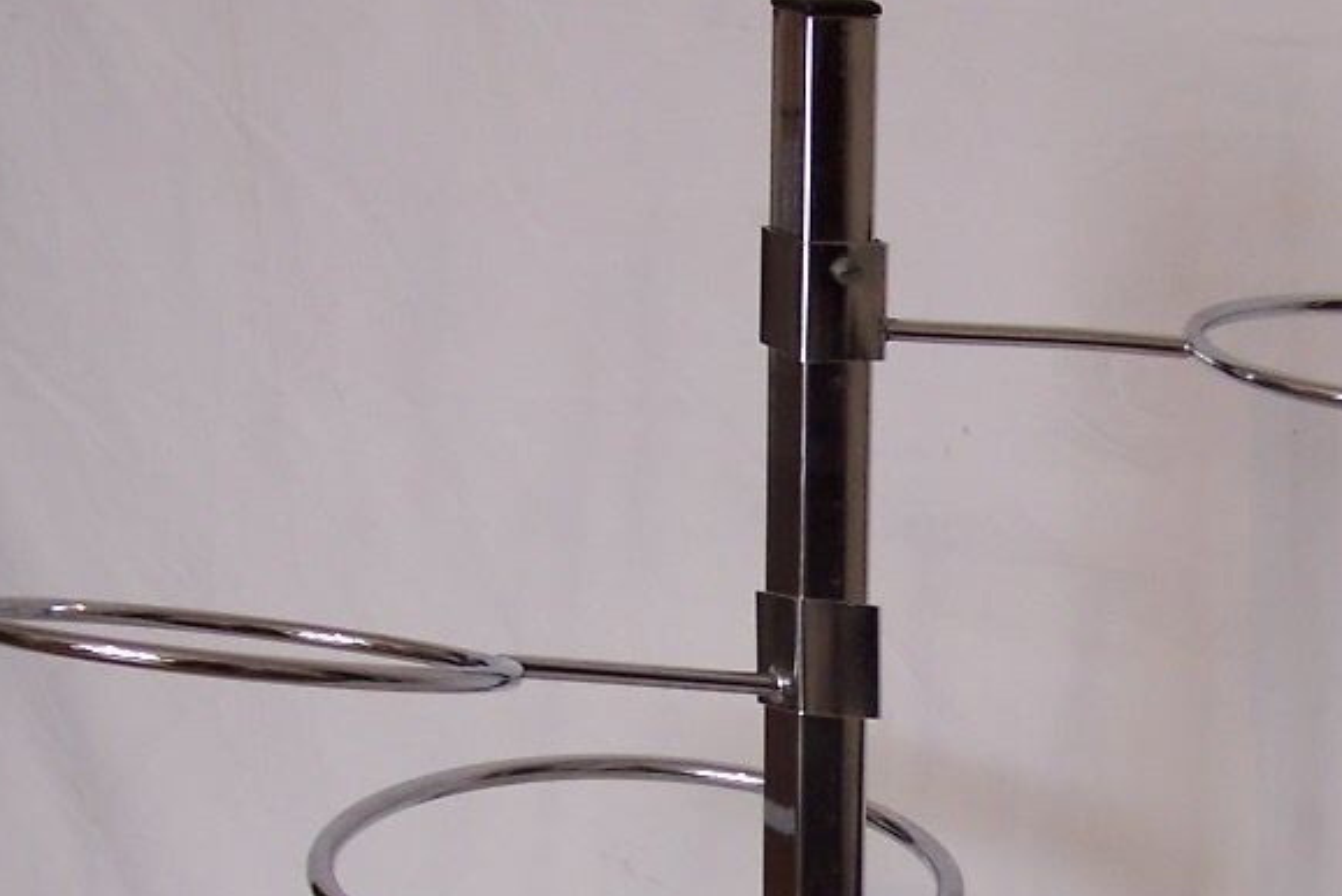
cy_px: 761
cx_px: 996
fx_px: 3058
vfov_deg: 16.5
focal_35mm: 82
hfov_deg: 24.5
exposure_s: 1/30
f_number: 2.8
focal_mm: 6.3
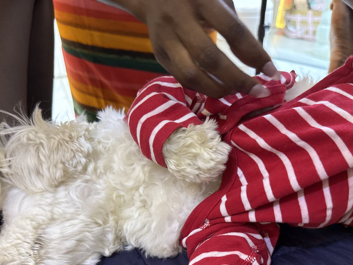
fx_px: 347
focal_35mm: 34
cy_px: 180
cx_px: 180
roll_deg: +2.0
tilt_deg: -34.3
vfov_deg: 41.2
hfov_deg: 54.0
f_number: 1.78
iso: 320
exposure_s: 1/50
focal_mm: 6.76
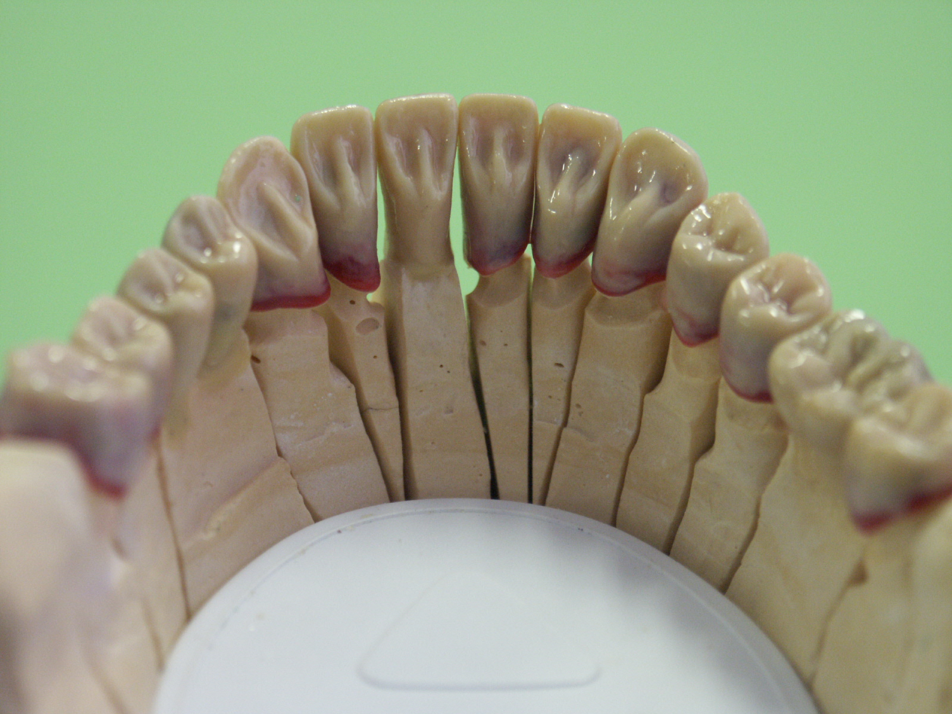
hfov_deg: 9.9
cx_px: 476
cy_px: 357
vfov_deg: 7.5
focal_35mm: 199
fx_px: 5473
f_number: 3.5
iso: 200
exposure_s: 1/15
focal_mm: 50.48
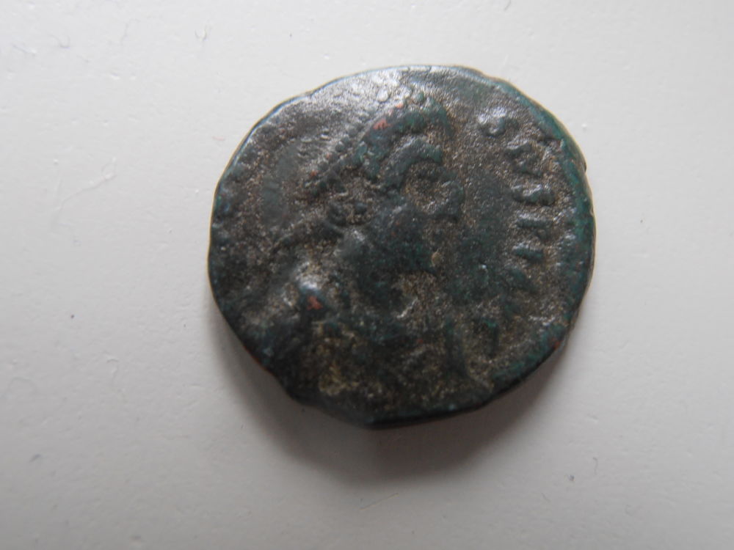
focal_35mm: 37
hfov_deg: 50.1
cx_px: 367
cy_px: 275
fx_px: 785
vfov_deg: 38.7
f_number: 3.9
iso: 125
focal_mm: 6.61
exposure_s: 1/20
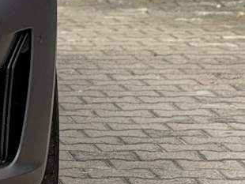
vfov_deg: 6.4
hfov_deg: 7.9
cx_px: -347
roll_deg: +0.5
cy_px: -20
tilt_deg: -3.4
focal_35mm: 232
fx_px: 1643
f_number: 1.78
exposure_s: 1/361
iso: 80
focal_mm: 6.76
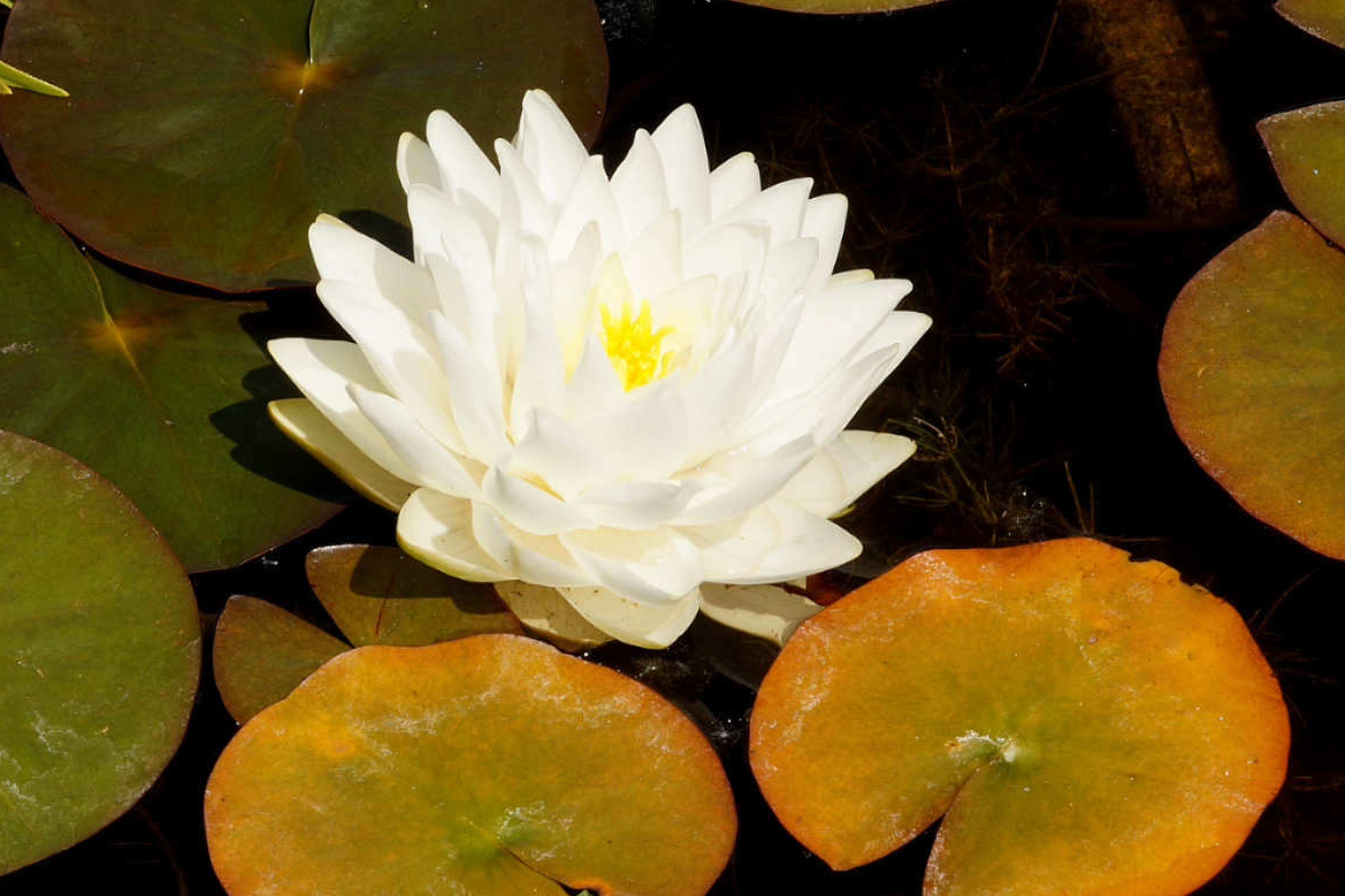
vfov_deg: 8.9
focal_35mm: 154
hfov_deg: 13.3
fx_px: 5752
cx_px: 677
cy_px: 453
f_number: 13
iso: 160
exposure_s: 1/160
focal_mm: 100
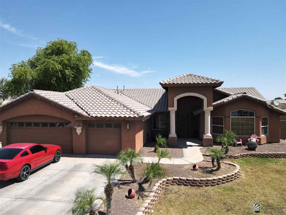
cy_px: 108
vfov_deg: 56.8
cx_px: 143
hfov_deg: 71.6
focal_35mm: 24
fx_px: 198
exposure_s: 1/725
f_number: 2.8
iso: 100
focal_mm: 4.5
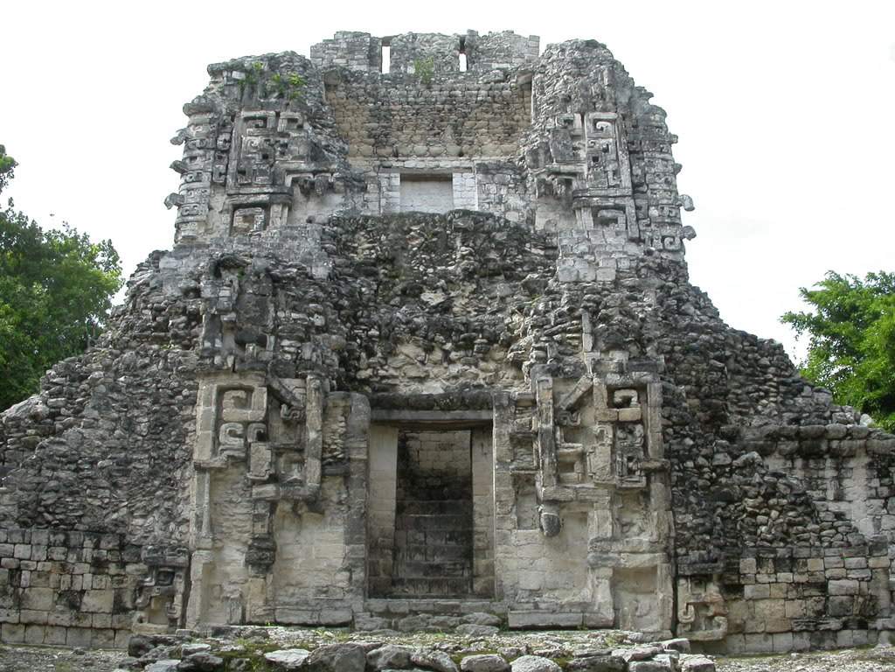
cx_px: 448
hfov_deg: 49.0
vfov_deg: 37.7
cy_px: 336
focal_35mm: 38
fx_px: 982
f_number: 6
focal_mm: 7.85
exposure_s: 1/202
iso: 100
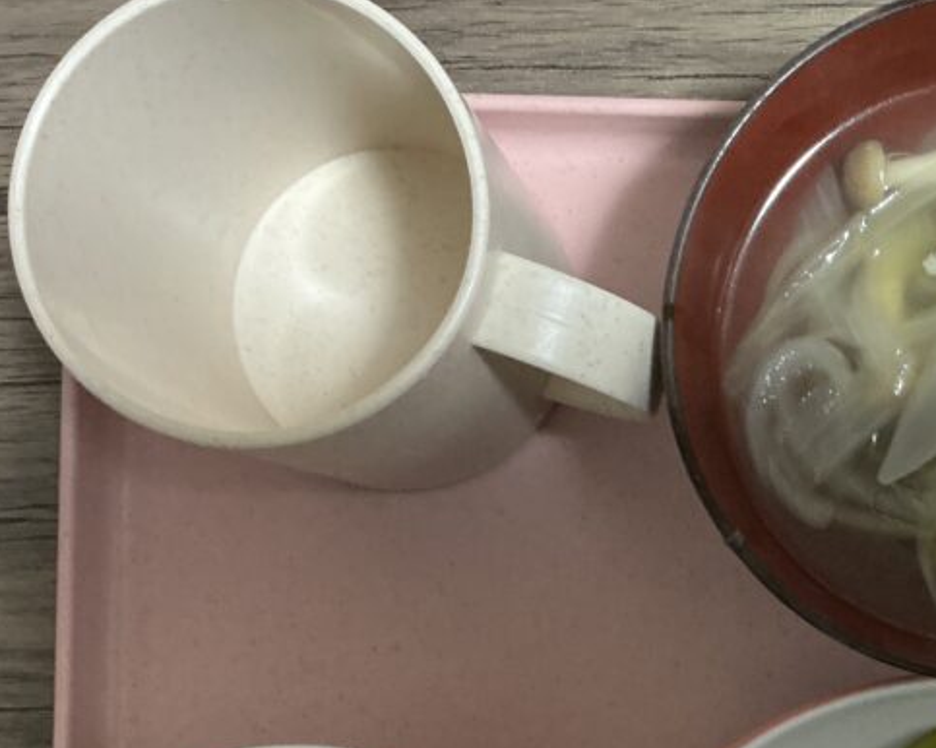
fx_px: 1606
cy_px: 643
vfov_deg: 25.6
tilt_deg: -89.2
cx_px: 922
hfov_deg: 30.4
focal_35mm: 58
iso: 250
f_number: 1.8
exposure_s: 1/40
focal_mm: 3
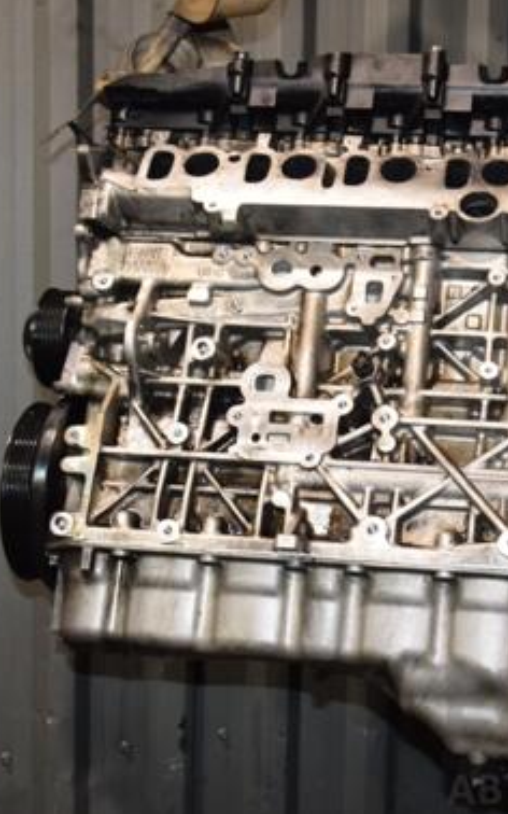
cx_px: 407
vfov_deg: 30.2
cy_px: 413
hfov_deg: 18.9
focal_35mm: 68
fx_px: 1507
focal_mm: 28
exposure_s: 1/60
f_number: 5
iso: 800
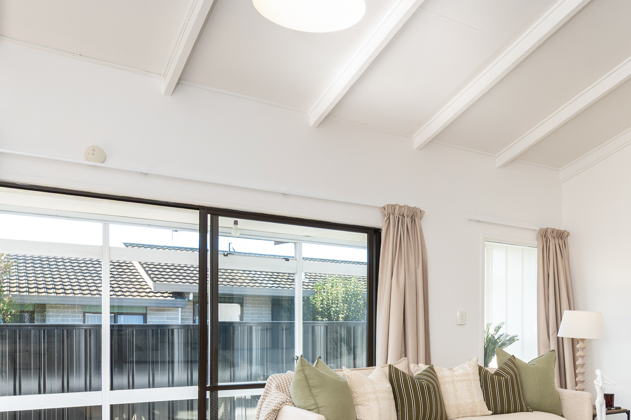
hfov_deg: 54.8
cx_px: 414
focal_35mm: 34
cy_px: 333
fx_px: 596
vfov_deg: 37.6
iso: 400
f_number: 8
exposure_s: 1/10
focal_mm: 14
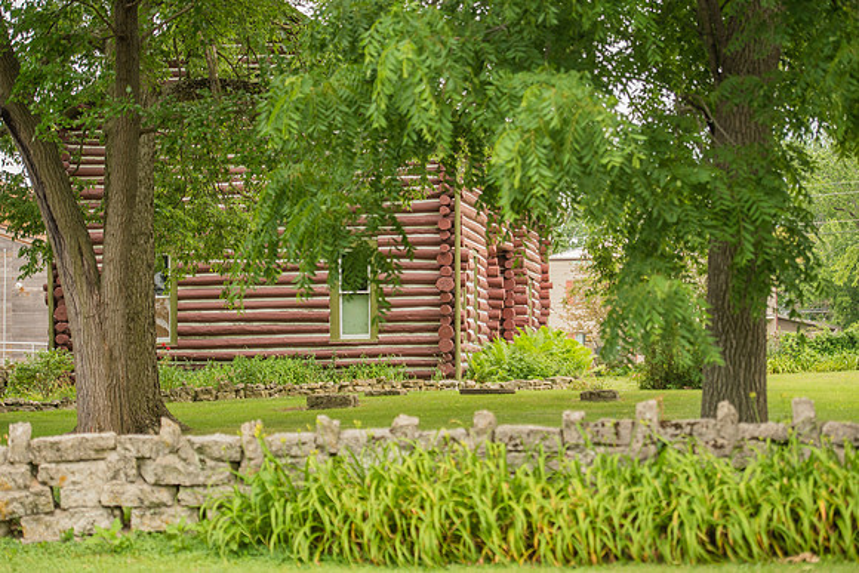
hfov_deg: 20.8
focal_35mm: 98
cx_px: 408
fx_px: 2346
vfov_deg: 13.9
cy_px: 279
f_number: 2.8
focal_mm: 92
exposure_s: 1/1250
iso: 160
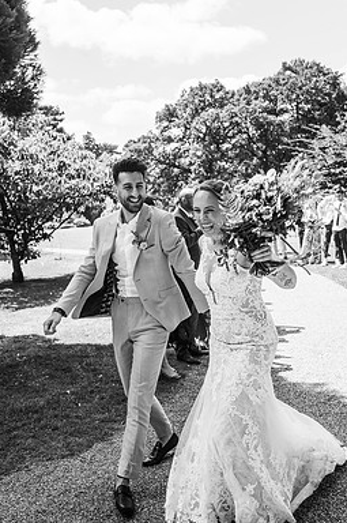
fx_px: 594
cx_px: 175
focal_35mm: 41
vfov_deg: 47.5
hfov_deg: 32.5
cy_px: 263
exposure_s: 1/500
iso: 100
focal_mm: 35
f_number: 4.5
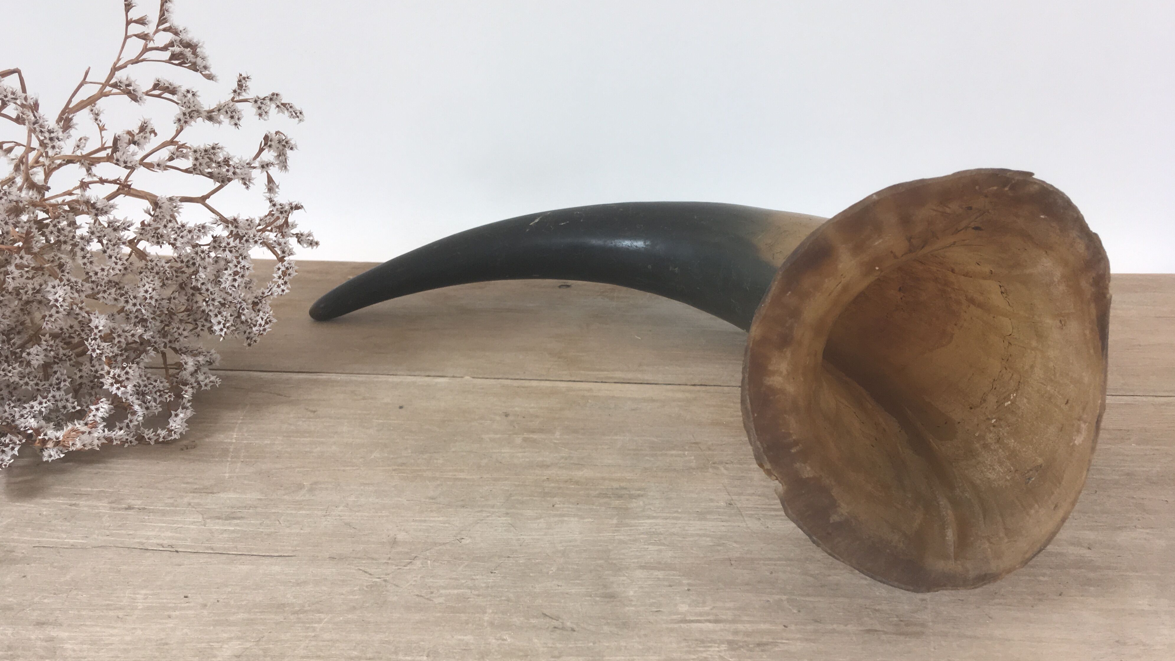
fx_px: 997
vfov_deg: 36.7
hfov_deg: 61.0
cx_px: 586
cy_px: 313
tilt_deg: -17.5
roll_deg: -0.1
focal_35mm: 32
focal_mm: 4.15
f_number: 2.2
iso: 32
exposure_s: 1/100
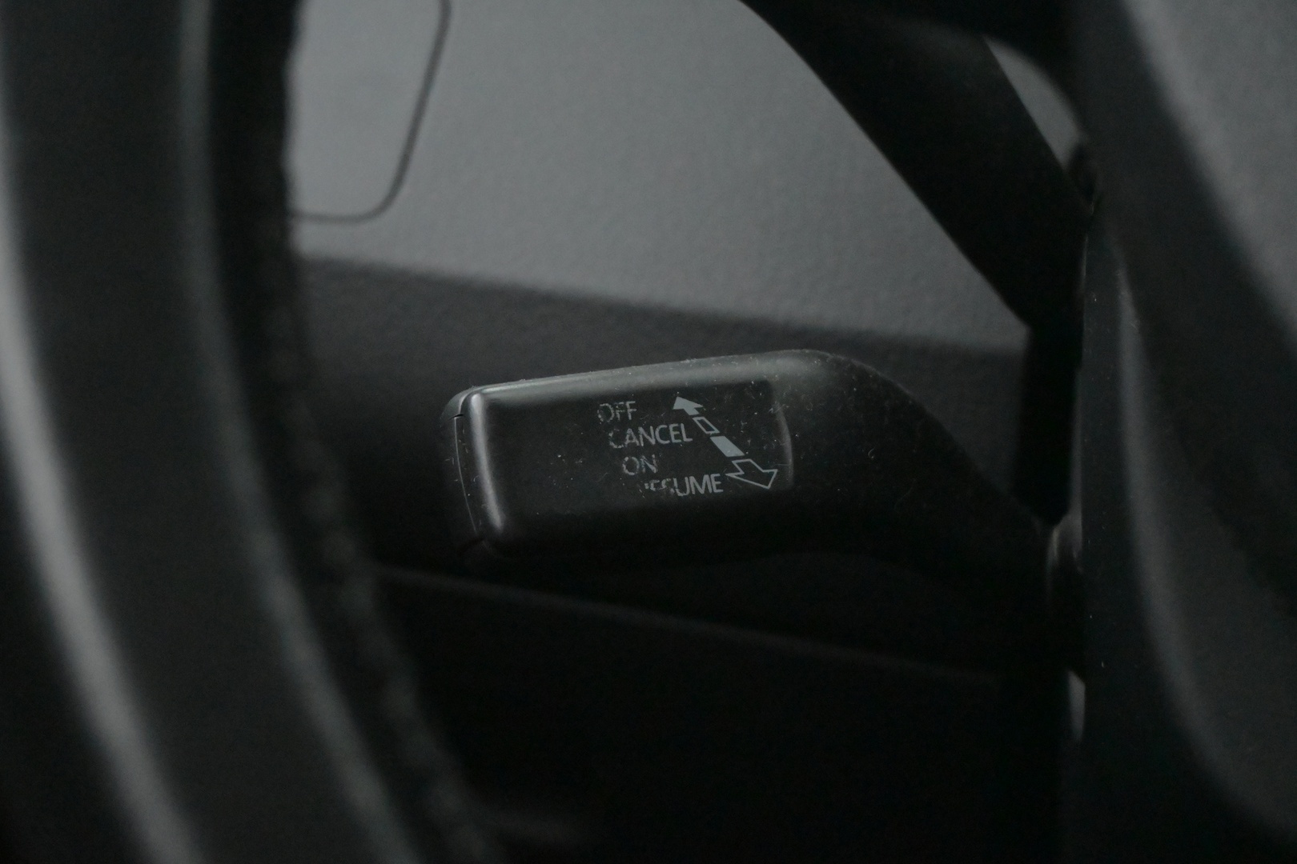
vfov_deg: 22.1
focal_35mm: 62
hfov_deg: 32.6
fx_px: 2216
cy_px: 432
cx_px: 648
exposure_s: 1/60
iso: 12800
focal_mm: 41
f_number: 5.6
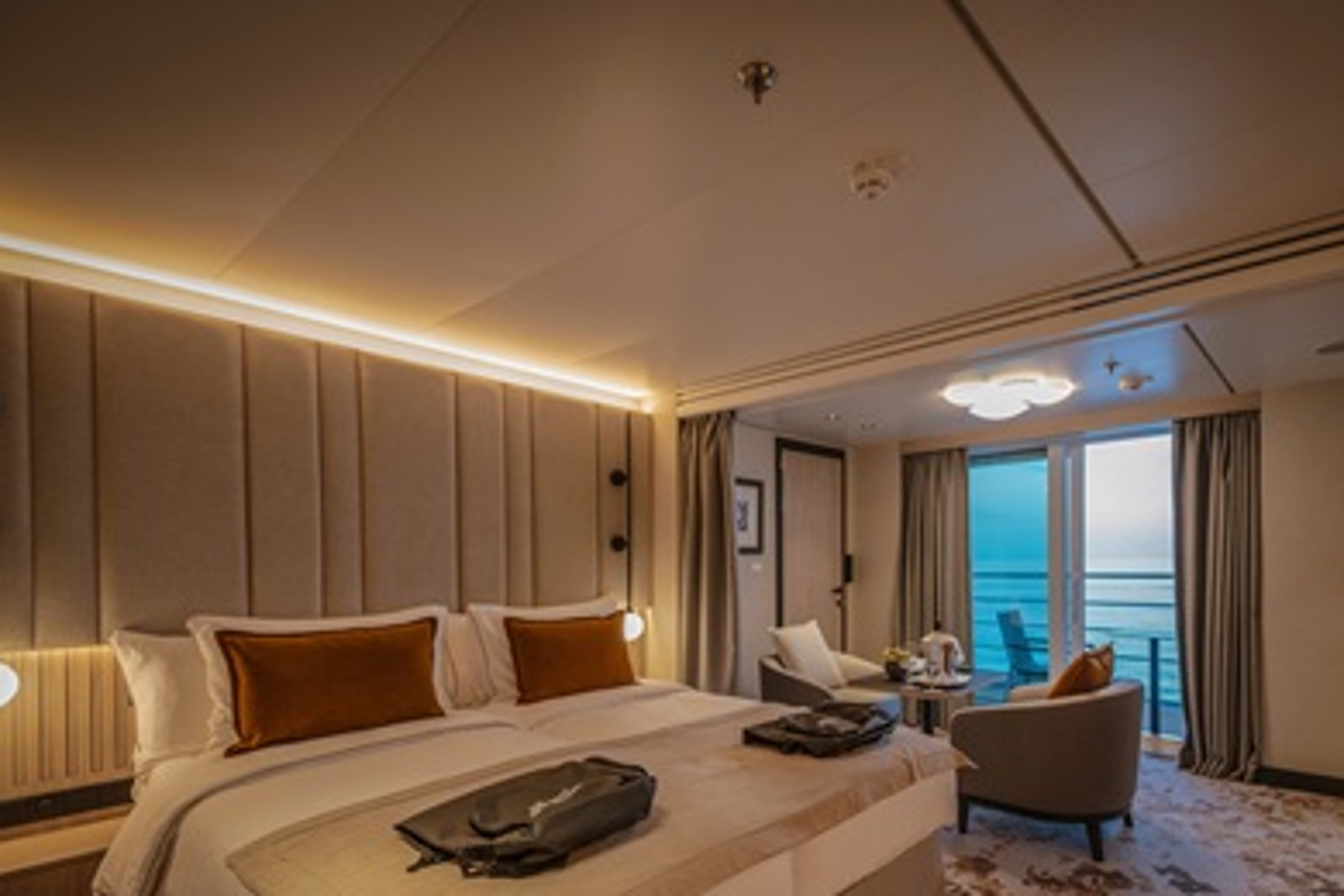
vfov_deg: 65.3
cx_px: 803
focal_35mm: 18
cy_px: 610
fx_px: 672
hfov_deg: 88.9
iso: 1000
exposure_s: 1/60
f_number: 4
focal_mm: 13
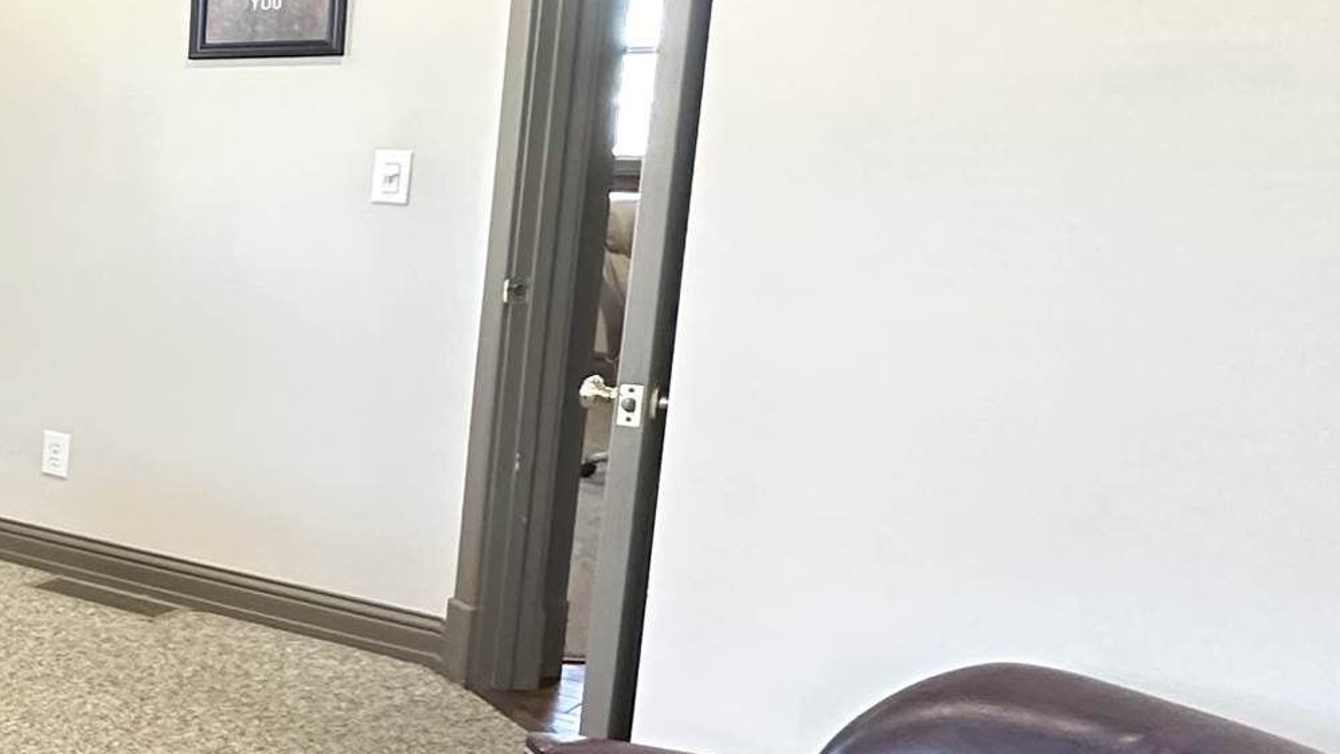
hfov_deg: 30.1
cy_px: 359
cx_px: -560
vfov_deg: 25.4
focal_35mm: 47
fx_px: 1670
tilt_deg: -9.1
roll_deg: -0.8
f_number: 2.2
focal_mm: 2.22
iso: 400
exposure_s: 1/60
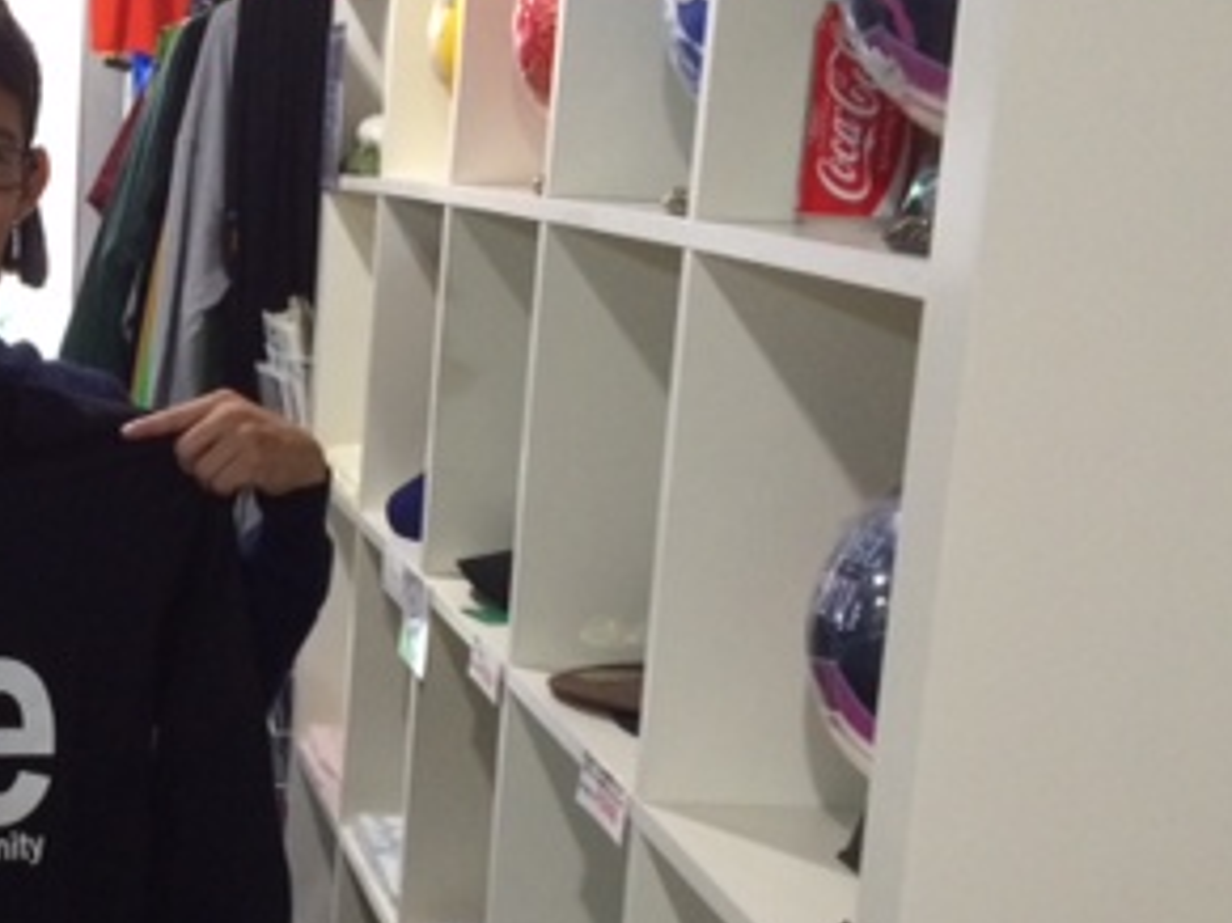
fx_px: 2348
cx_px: -30
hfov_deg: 27.5
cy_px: 614
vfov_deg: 22.2
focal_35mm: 66
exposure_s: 1/33
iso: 320
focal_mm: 4.12
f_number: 2.2
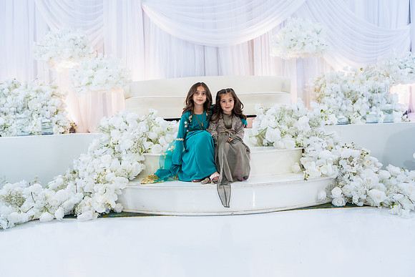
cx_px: 208
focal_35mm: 28
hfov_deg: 65.5
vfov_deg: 46.4
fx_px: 323
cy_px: 138
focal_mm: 28
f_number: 2.8
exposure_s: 1/160
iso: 500
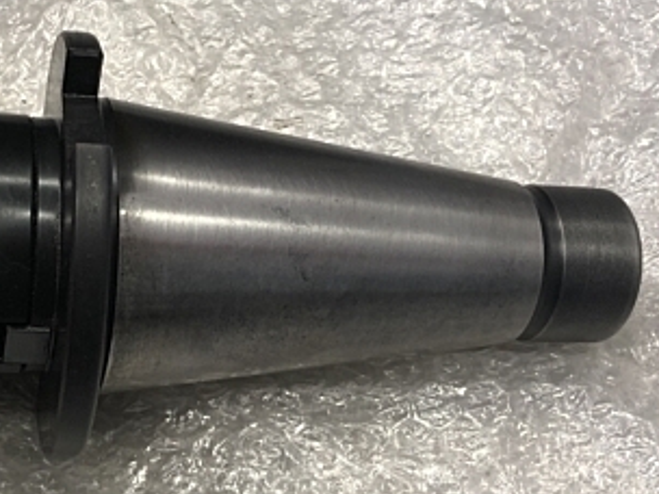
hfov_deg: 31.9
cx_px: 141
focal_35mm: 59
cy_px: 292
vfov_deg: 24.8
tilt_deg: -60.3
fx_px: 1123
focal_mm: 3.99
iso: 40
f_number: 1.8
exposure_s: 1/24
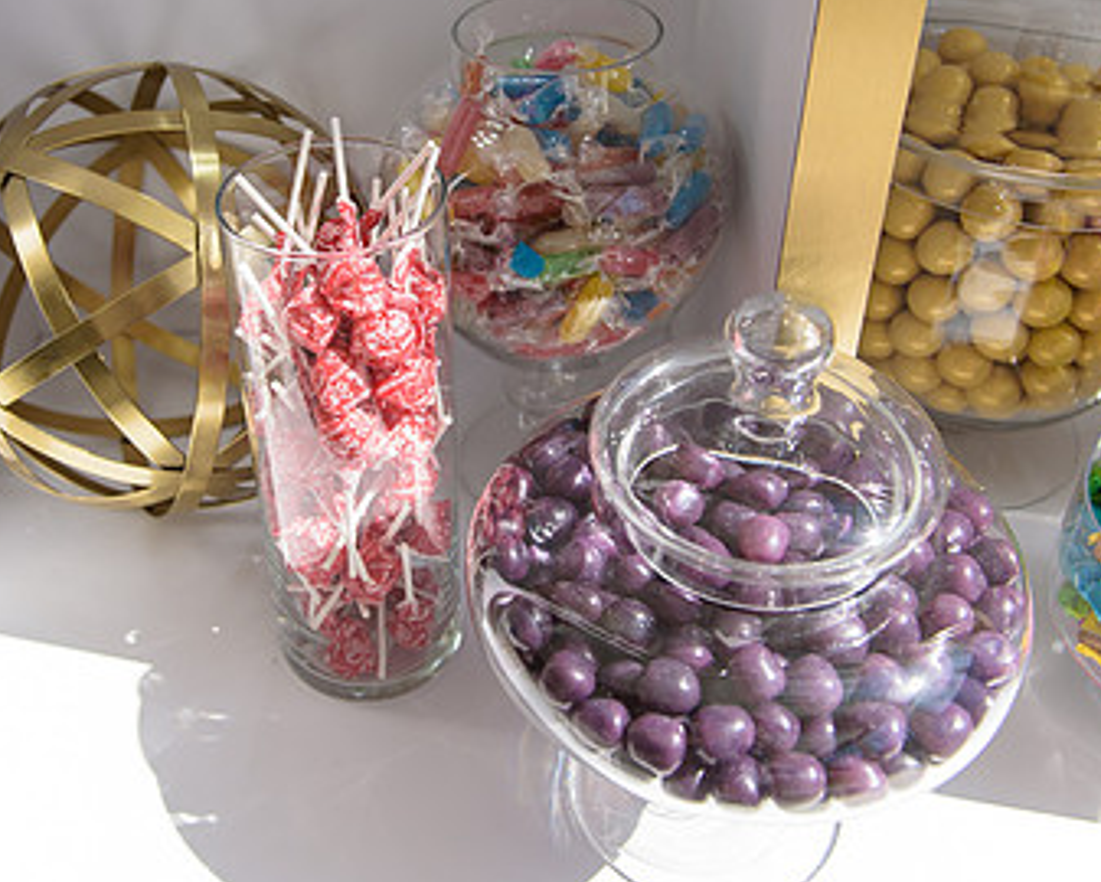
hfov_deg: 43.5
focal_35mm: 42
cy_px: 318
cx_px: 425
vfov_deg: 35.5
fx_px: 1369
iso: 200
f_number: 3.2
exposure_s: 1/1000
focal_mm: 26
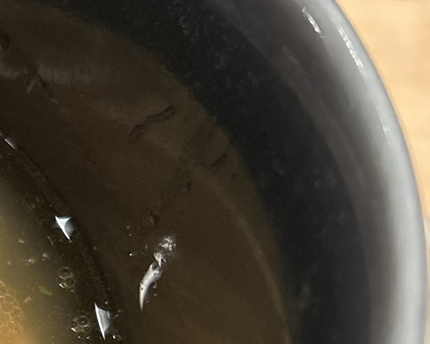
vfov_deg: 15.9
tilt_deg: -58.3
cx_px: -334
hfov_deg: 17.0
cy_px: 390
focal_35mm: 94
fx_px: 1196
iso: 320
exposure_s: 1/50
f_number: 1.5
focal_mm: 5.7
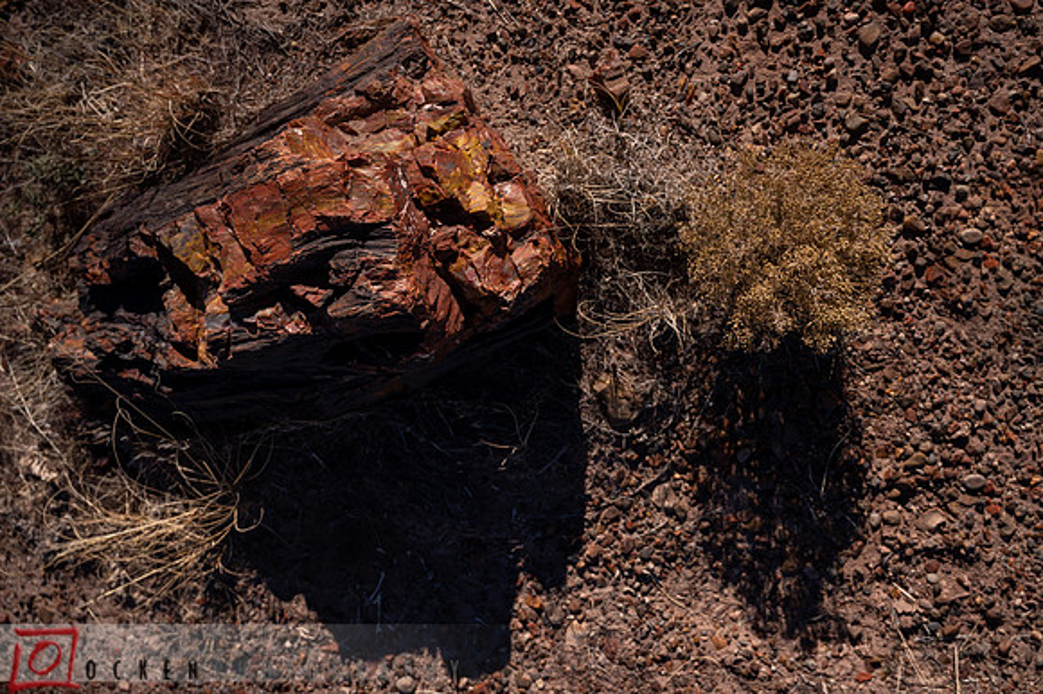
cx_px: 618
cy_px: 308
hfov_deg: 64.2
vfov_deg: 45.6
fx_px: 824
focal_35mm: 28
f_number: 4
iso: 200
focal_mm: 24
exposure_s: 1/4000
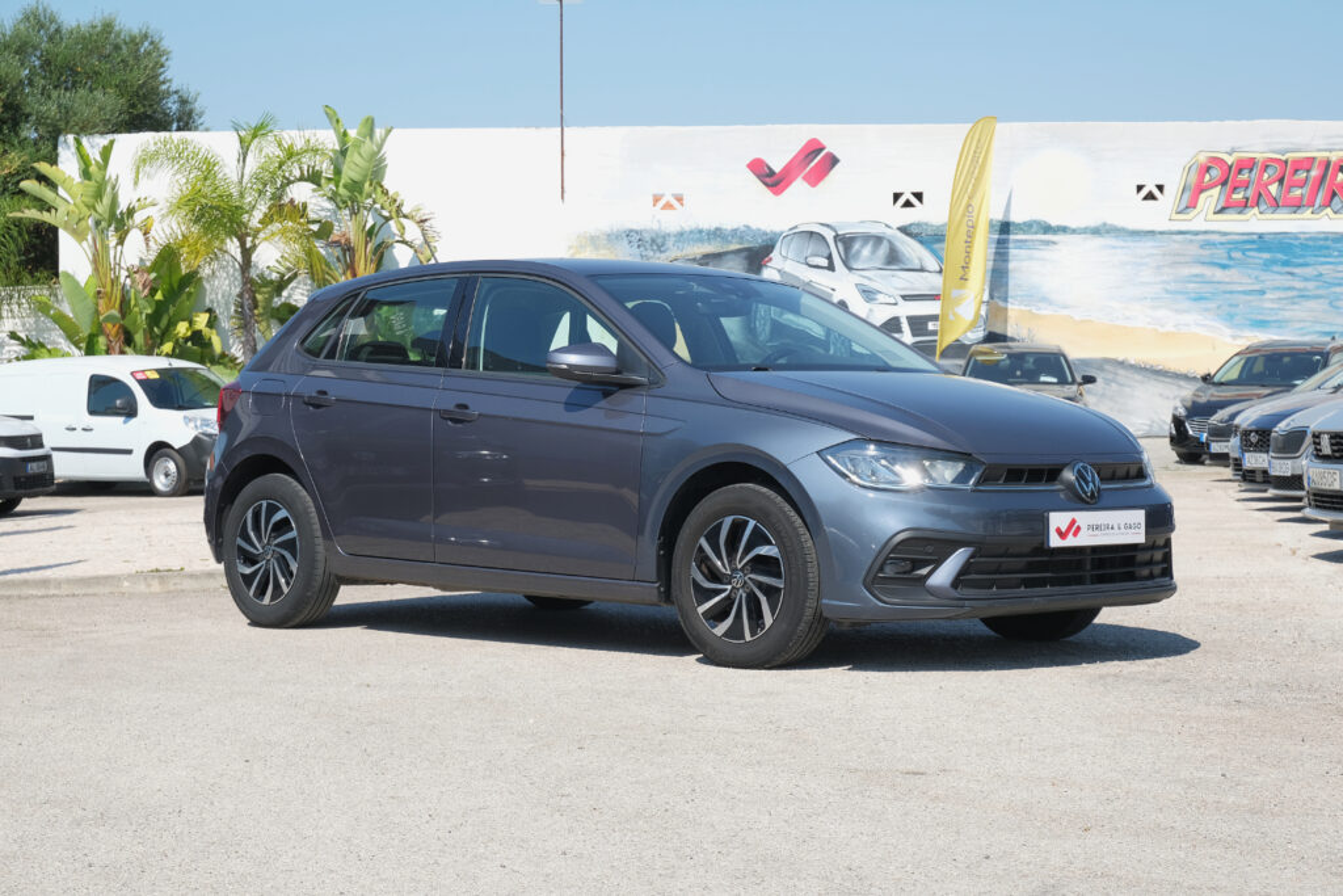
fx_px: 2500
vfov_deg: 20.3
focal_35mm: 67
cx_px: 672
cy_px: 448
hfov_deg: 30.1
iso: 160
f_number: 9
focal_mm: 44.5
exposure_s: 1/200
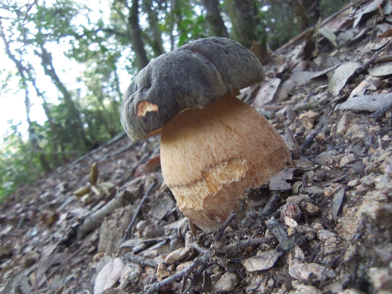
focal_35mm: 28
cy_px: 147
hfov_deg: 63.4
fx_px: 317
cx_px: 196
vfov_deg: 49.7
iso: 200
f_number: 3.9
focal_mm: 5.1
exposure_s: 1/30
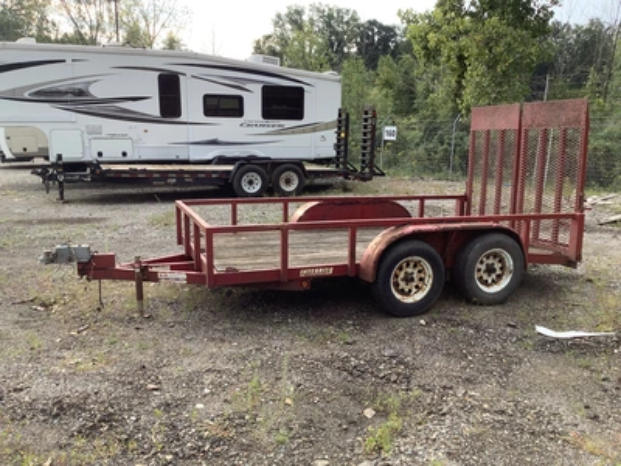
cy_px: 233
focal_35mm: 31
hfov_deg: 58.4
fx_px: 556
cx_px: 310
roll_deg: -1.2
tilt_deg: -13.2
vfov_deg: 45.4
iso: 25
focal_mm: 3.3
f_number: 2.4
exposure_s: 1/120
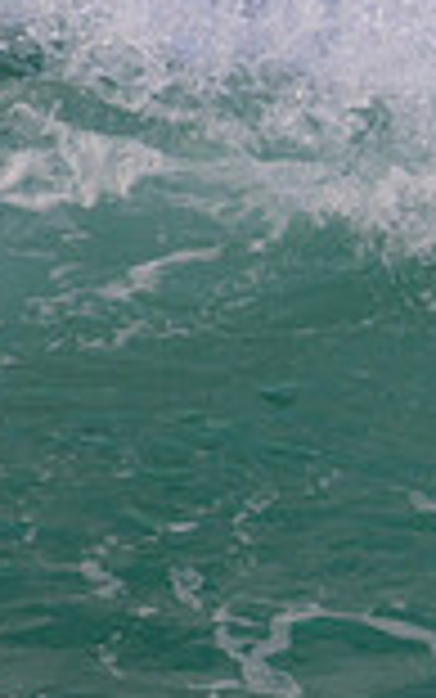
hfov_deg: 0.4
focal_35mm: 3059
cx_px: 1277
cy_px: 399
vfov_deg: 0.7
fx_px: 58103
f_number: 11
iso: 1100
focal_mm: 800
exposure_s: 1/1250
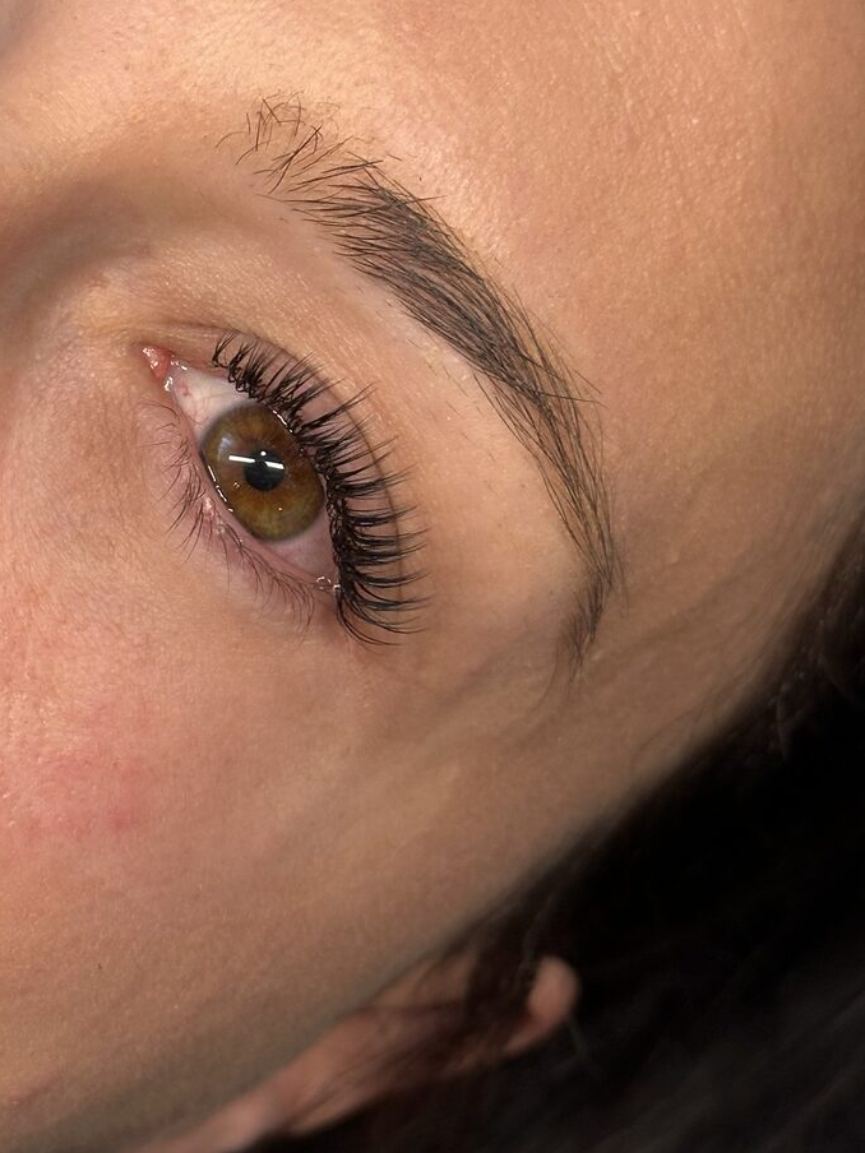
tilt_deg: -81.5
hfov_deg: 17.2
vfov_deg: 23.0
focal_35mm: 85
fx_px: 2832
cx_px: 130
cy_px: 481
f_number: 1.78
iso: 80
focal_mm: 6.86
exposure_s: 1/60
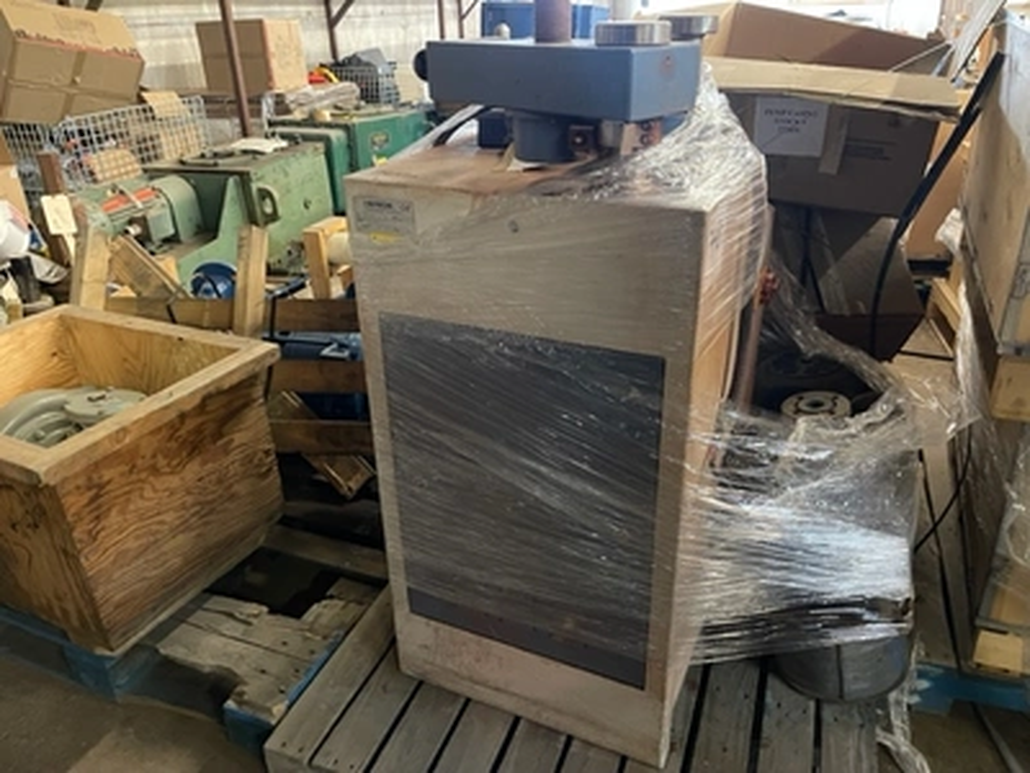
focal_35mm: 26
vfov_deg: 53.1
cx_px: 515
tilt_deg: -26.3
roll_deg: +1.9
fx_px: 774
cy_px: 386
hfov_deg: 67.3
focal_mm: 5.1
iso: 640
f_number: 1.6
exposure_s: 1/30
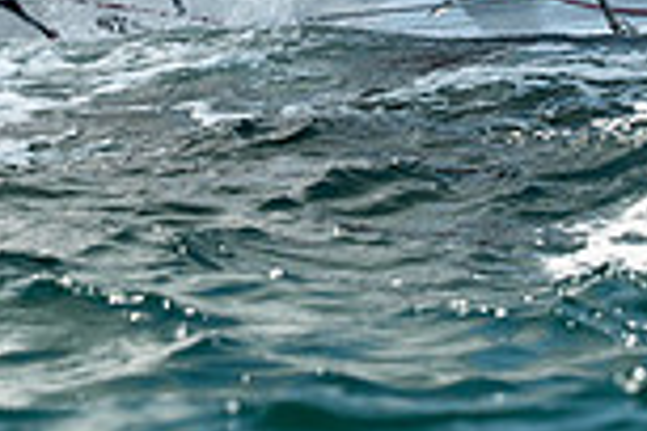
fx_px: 7152
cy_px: -292
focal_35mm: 398
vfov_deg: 3.4
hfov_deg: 5.2
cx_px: 140
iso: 320
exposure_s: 1/2500
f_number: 5
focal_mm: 105
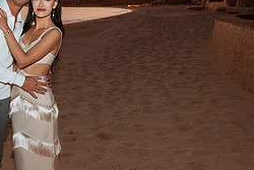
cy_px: 107
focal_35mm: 57
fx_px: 402
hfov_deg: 32.5
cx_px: 6
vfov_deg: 23.7
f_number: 2.8
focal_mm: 24
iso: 320
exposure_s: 1/200
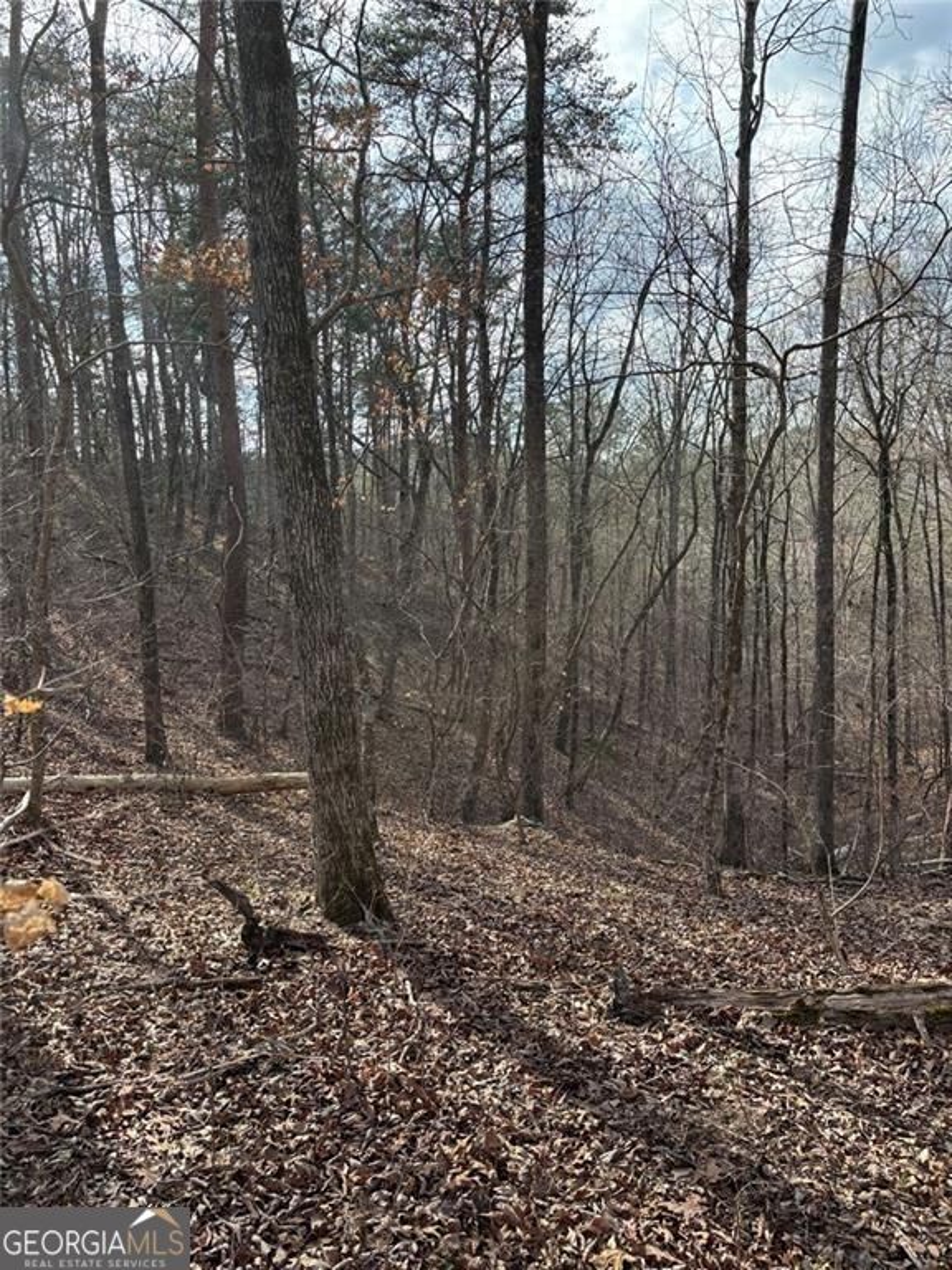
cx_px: 476
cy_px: 635
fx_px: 953
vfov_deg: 67.3
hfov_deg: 53.1
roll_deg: +2.4
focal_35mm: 26
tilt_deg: -8.0
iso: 50
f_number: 1.6
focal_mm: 5.96
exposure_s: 1/716
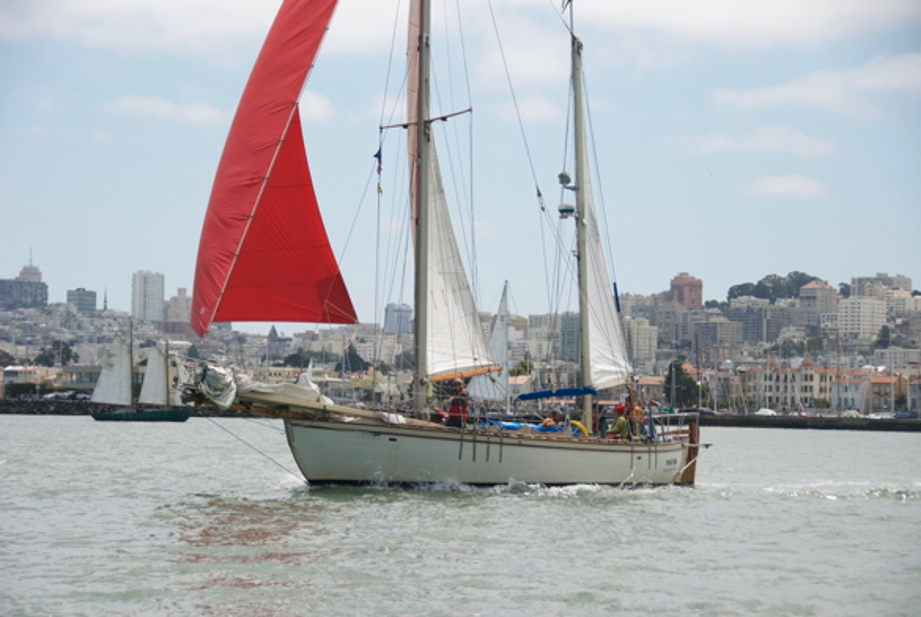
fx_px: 2690
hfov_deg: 19.4
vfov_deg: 13.1
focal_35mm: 105
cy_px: 308
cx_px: 460
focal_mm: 70
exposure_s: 1/4000
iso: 800
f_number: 5
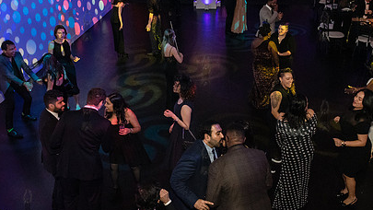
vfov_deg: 30.2
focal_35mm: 39
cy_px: 70
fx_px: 386
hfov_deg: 51.5
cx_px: 205
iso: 8000
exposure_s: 1/160
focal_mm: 24
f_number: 3.5
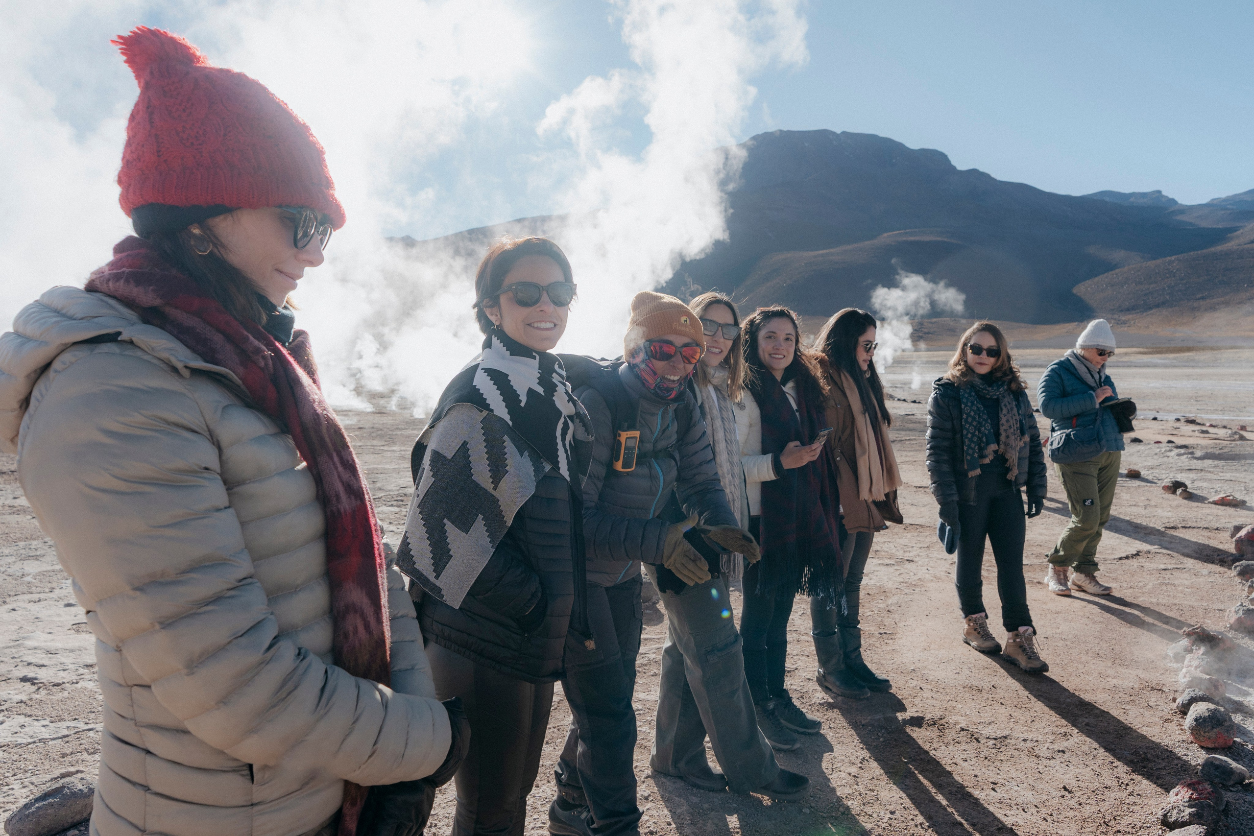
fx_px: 854
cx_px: 634
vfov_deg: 52.2
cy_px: 418
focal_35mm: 25
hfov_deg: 72.6
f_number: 5
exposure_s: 1/500
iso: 200
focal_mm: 16
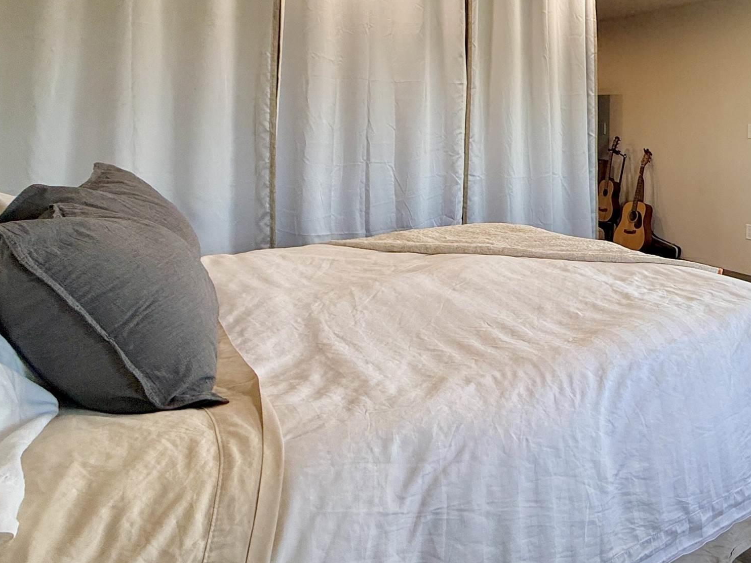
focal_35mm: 29
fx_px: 629
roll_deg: -1.2
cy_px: 128
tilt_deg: +0.3
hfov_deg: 51.5
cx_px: 724
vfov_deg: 46.2
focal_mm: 2.22
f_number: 2.2
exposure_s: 1/120
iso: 80
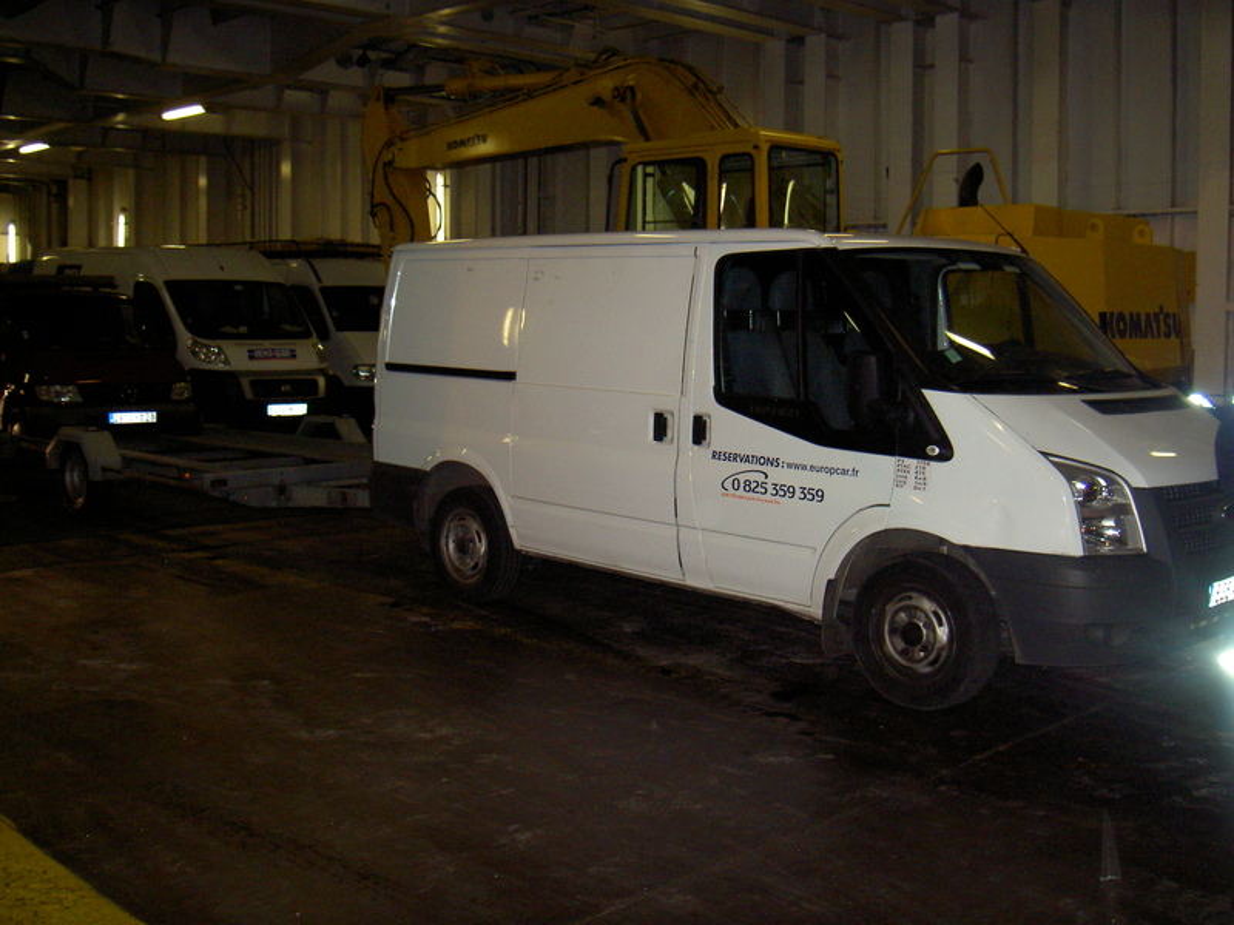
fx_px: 1390
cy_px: 462
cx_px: 617
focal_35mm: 39
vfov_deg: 36.8
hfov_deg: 47.9
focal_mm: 8
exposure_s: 1/60
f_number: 2.8
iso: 200
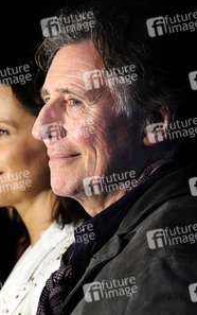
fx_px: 2651
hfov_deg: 4.2
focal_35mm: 309
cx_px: -24
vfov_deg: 6.8
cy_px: 157
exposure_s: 1/60
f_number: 7.1
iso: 200
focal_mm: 200
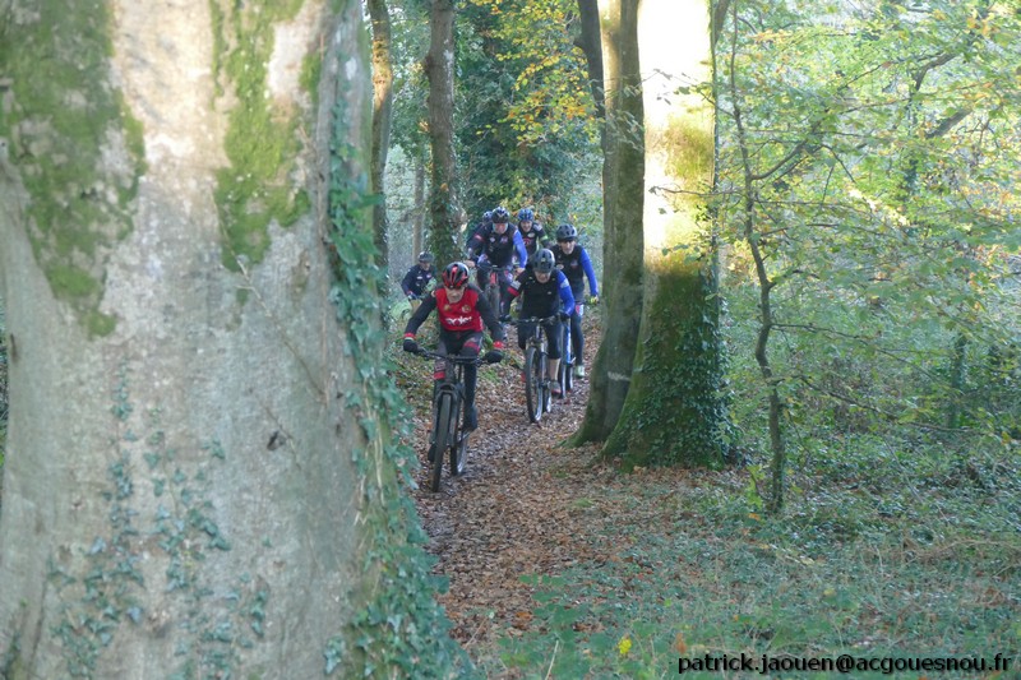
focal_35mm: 122
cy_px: 340
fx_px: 3459
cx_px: 510
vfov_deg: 11.2
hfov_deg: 16.8
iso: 1600
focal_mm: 44.41
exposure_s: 1/80
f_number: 3.9
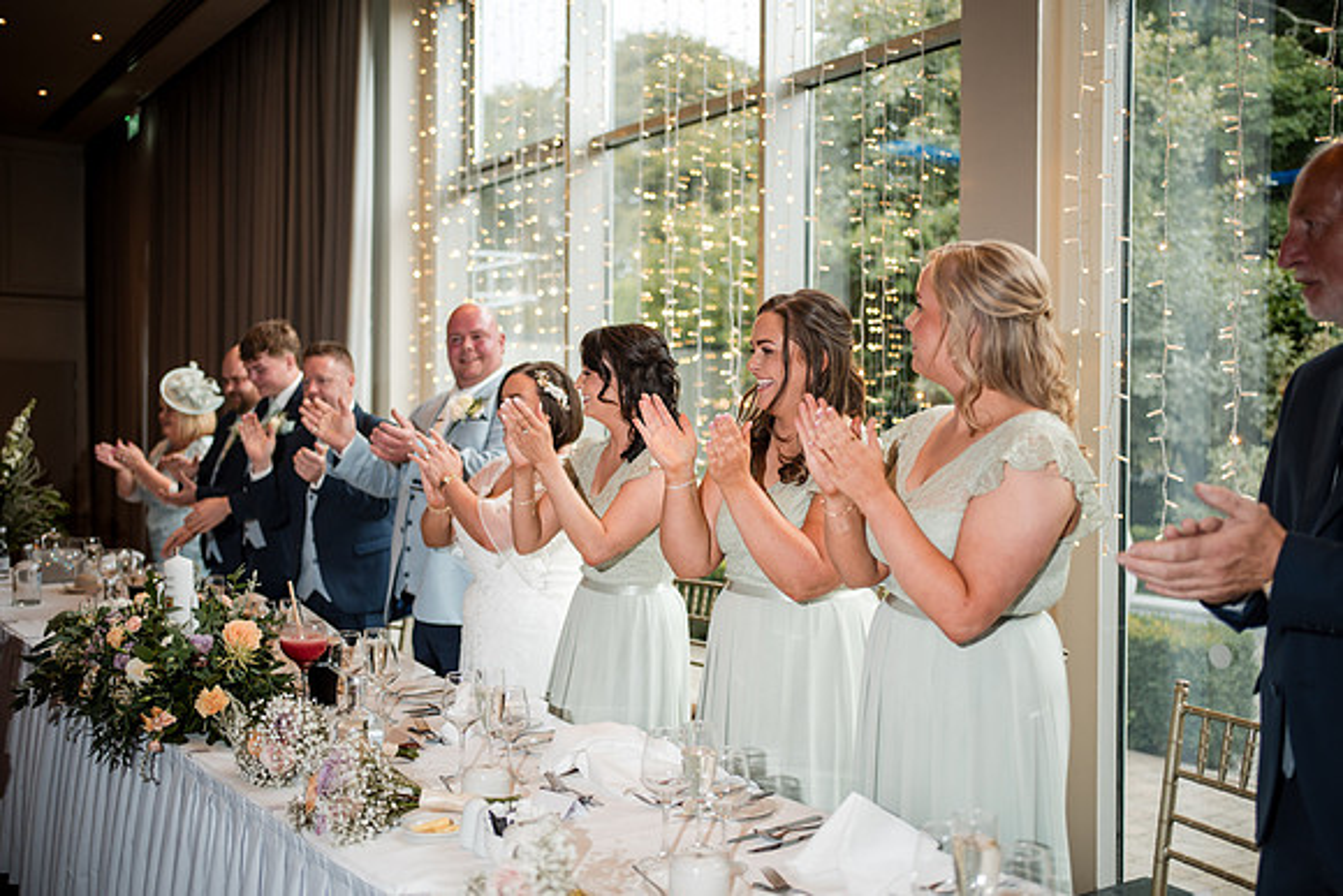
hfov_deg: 54.4
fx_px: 1306
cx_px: 672
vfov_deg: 37.9
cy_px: 448
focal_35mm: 35
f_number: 1.8
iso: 200
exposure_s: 1/200
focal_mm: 35
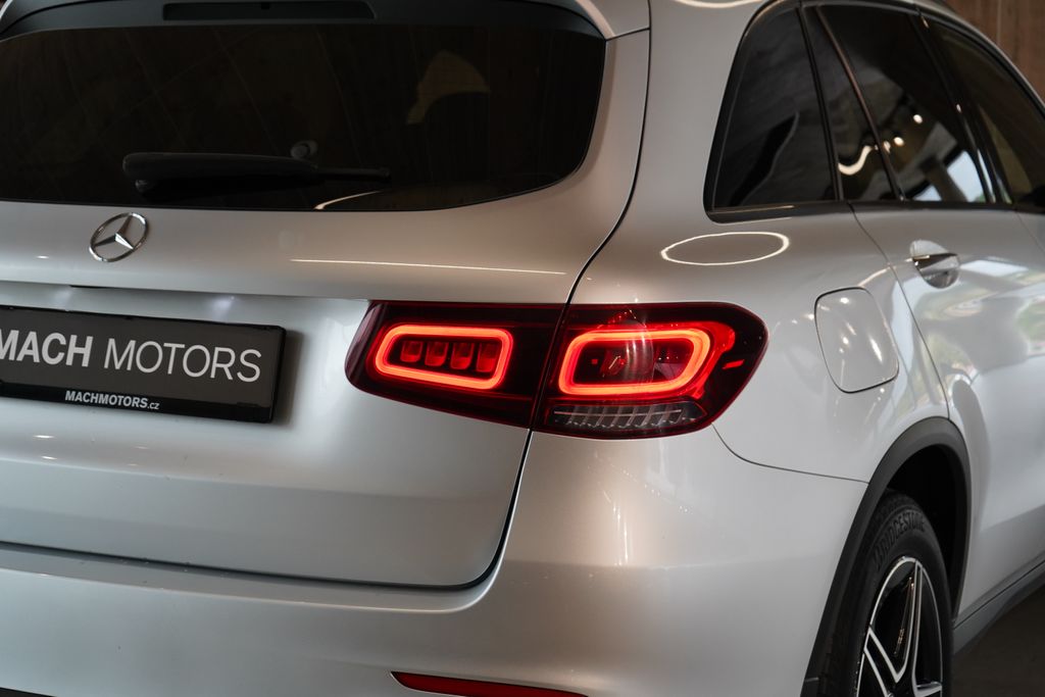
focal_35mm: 70
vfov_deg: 19.5
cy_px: 348
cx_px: 522
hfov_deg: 28.8
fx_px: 2032
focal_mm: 70
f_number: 5.6
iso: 1250
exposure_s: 1/160
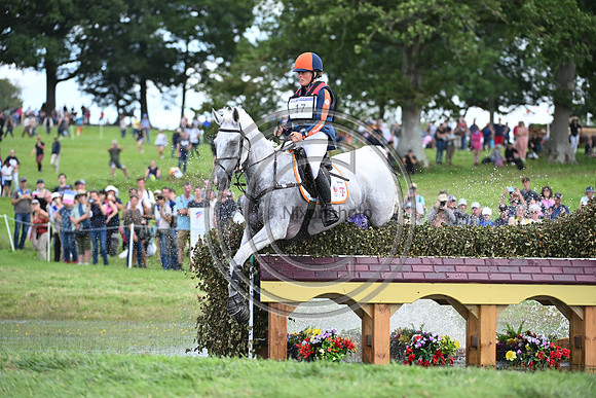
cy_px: 199
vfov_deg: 6.9
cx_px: 298
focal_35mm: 200
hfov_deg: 10.3
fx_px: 3312
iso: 900
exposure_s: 1/1600
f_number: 5
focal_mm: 200
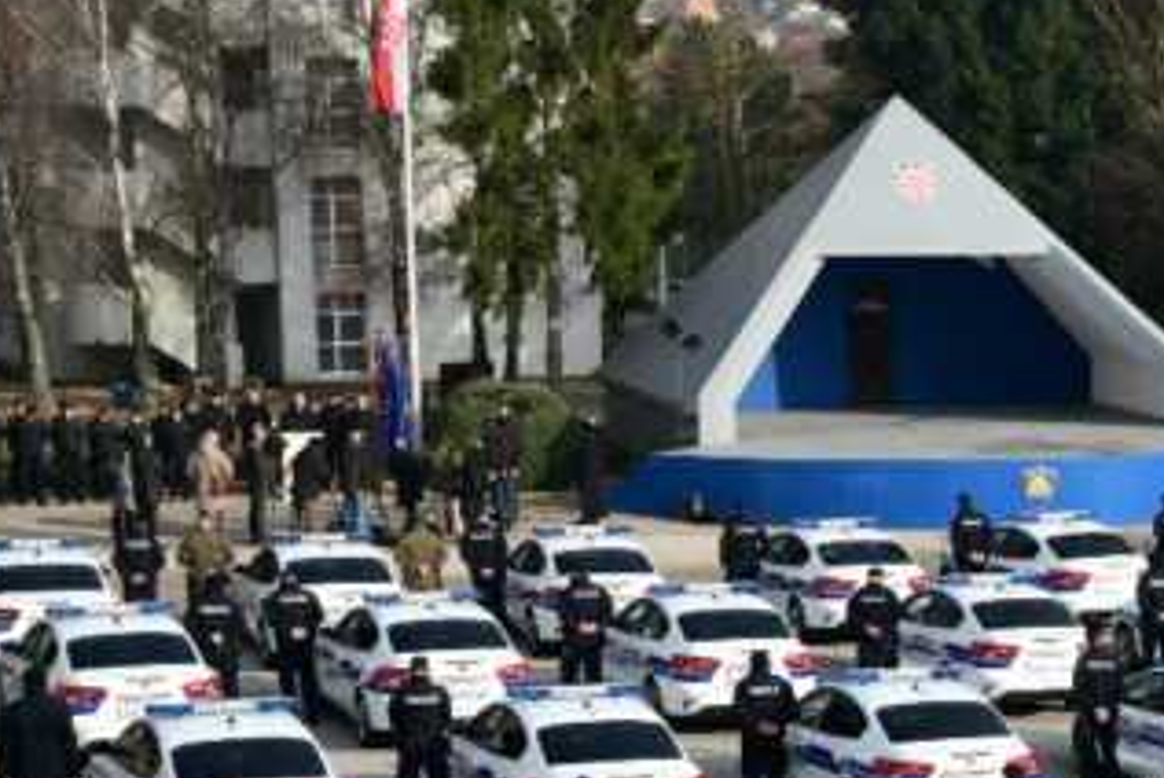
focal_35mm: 100
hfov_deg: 18.3
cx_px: 1711
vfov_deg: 13.7
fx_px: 3236
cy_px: 560
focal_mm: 31
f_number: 8
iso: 125
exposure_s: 1/320
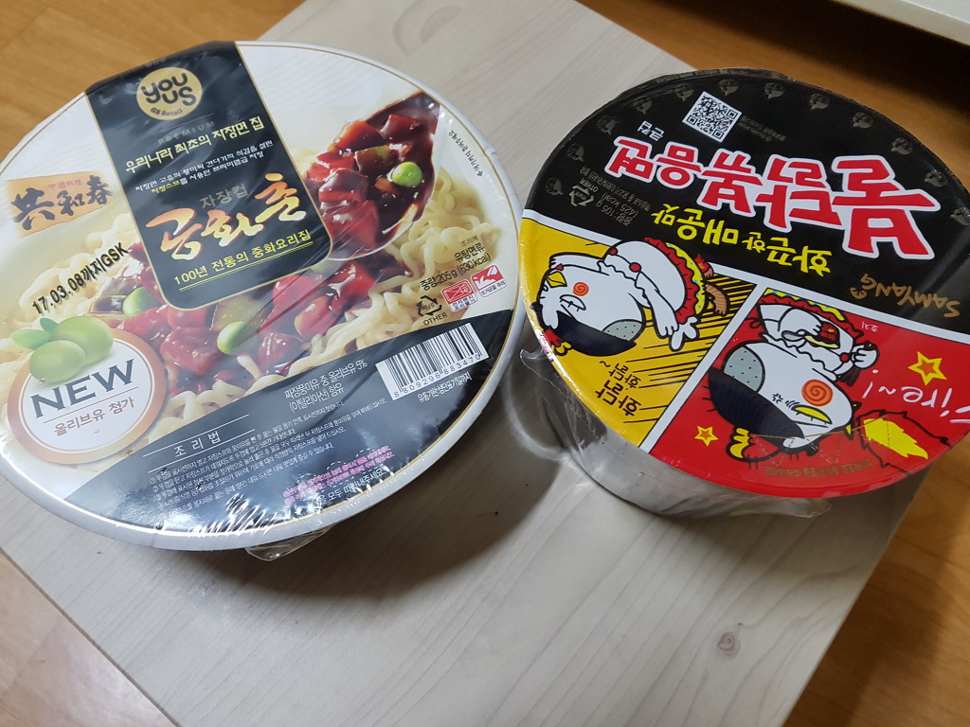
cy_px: 364
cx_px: 485
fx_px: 729
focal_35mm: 26
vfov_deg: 53.1
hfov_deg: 67.3
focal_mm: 4.2
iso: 160
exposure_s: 1/30
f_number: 1.7
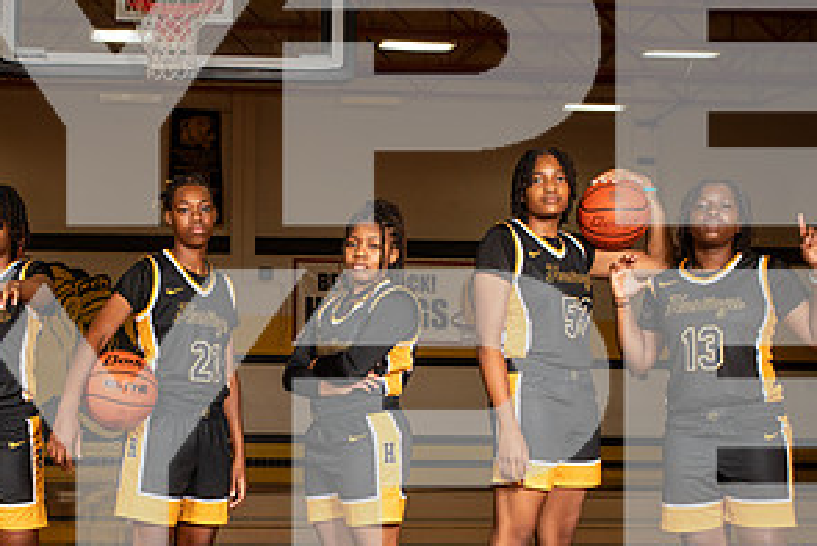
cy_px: 417
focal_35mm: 63
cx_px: 238
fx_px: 1430
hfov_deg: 31.5
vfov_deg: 21.4
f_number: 7.1
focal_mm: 32
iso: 640
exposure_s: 1/400
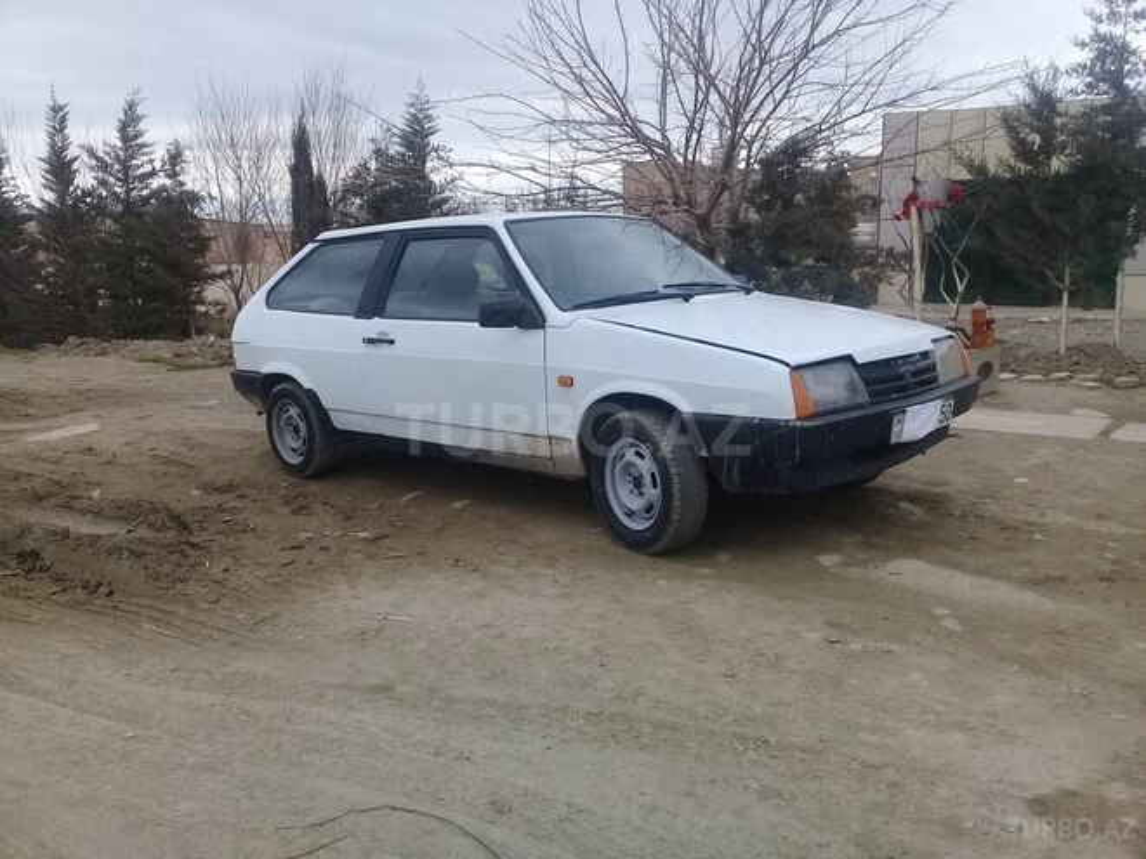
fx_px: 1026
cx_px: 573
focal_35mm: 31
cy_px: 430
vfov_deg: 45.4
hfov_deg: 58.4
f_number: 2.2
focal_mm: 3.3
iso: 50
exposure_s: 1/427
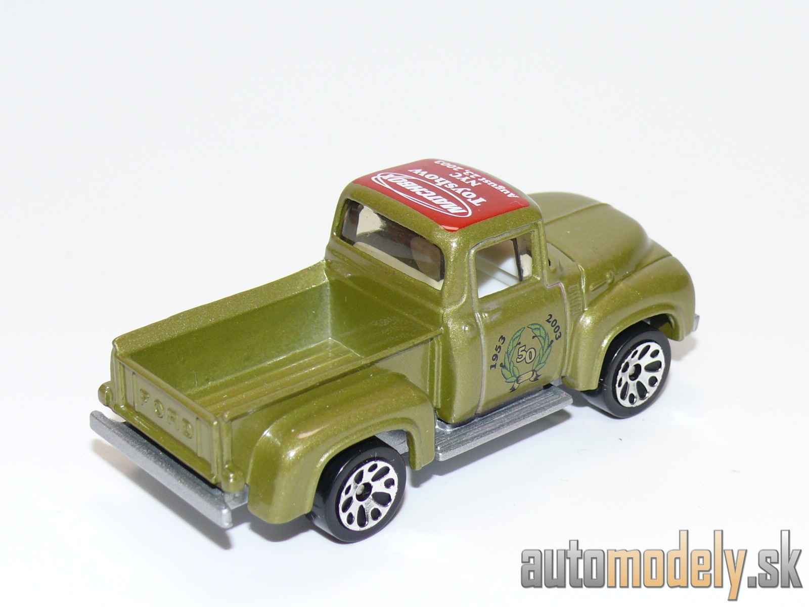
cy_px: 304
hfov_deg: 21.1
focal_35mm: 93
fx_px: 2173
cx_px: 404
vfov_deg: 15.9
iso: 100
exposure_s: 1/30
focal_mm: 12.8
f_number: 4
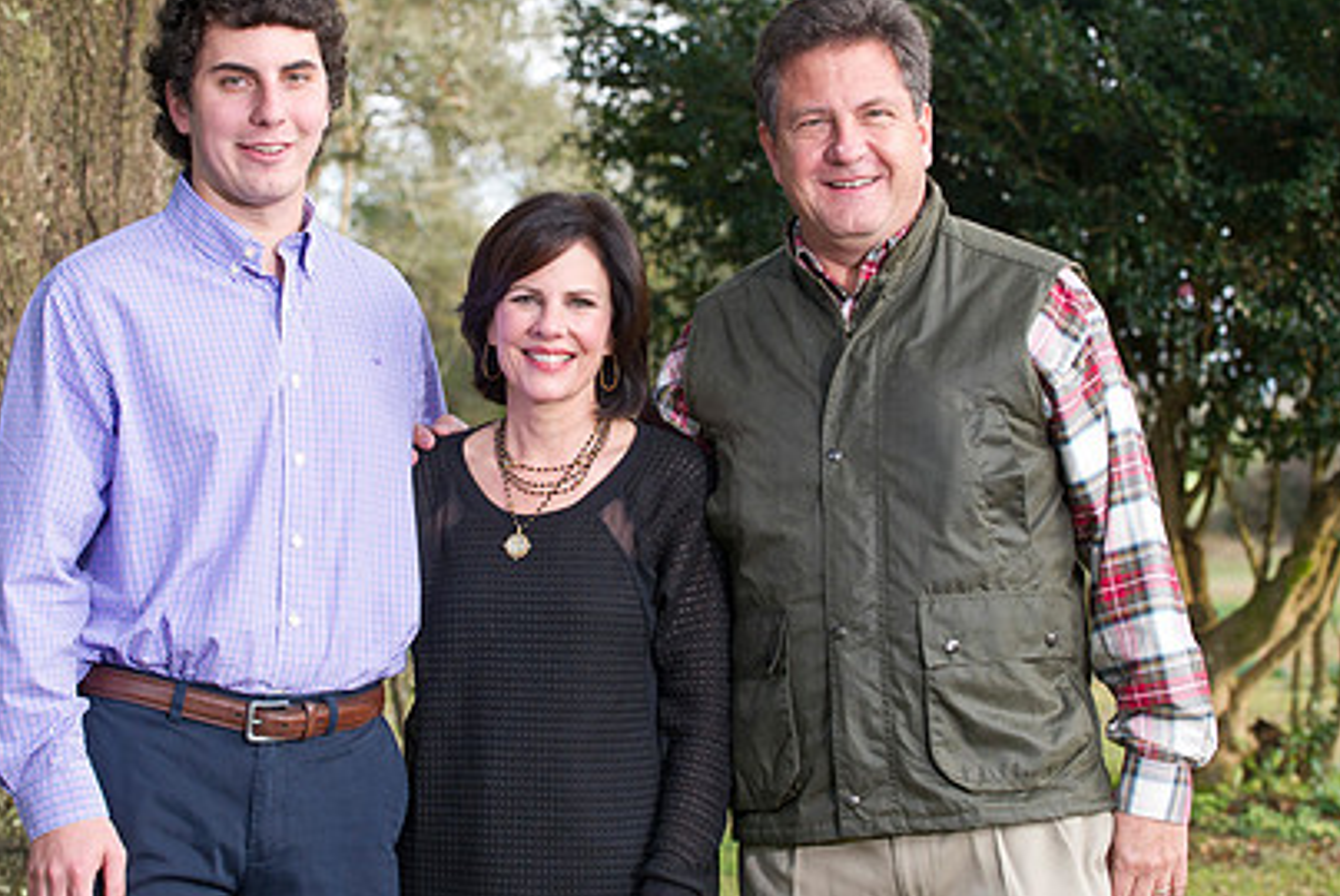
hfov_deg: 15.9
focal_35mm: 129
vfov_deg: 10.6
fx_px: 4805
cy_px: 368
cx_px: 570
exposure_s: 1/160
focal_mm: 90
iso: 800
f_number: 5
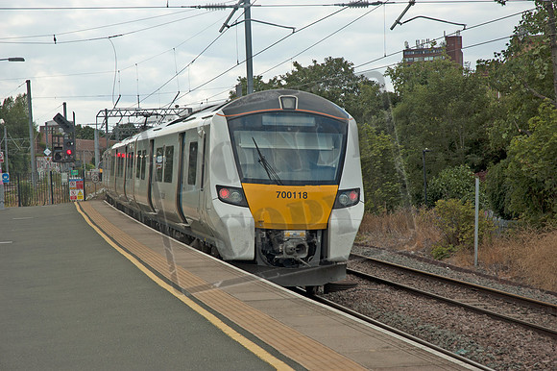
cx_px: 278
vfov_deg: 14.7
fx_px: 1438
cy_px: 186
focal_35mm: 93
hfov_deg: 21.9
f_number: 5.6
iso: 250
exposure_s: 1/500
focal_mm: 62
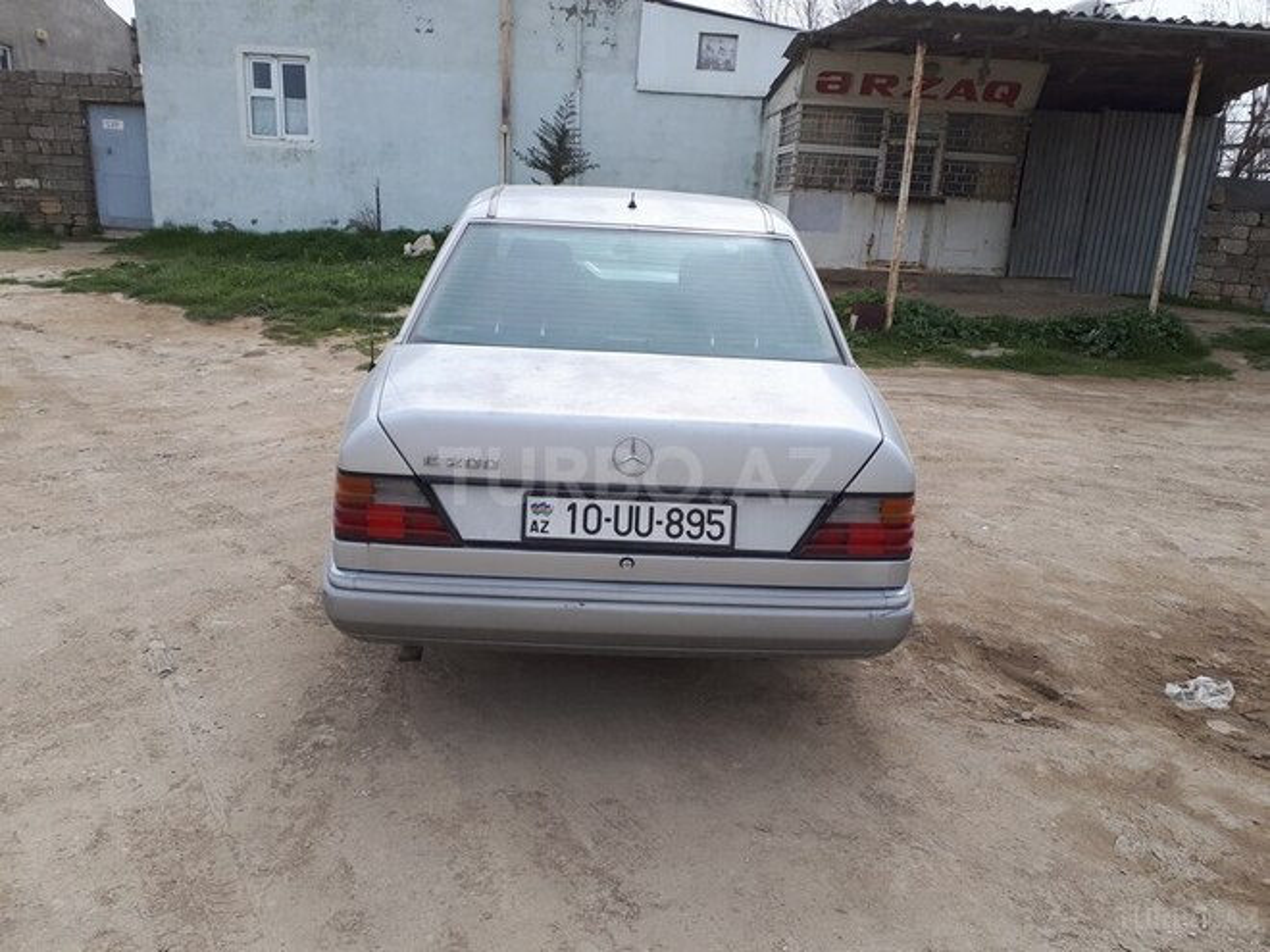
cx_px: 635
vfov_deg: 51.4
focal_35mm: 27
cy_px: 476
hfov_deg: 65.3
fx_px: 991
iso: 40
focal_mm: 3.6
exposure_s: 1/1211
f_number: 1.9
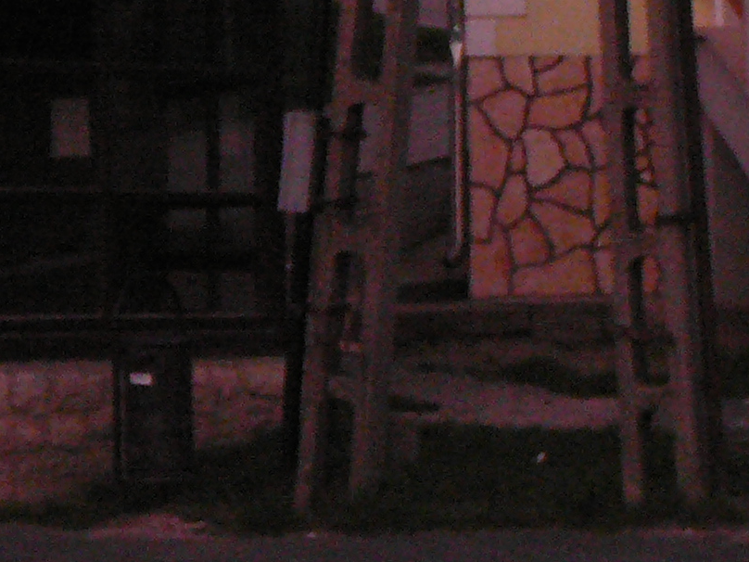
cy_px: -200
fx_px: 4457
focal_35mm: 206
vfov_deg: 7.1
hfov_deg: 9.6
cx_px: 374
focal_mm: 9.7
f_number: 3.6
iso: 400
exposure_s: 1/30
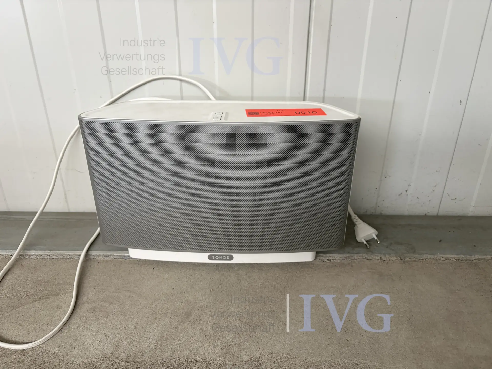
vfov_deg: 53.1
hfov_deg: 67.3
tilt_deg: -25.2
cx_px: 246
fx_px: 370
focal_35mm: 26
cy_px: 184
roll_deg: +1.0
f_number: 1.6
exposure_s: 1/60
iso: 200
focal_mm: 5.96
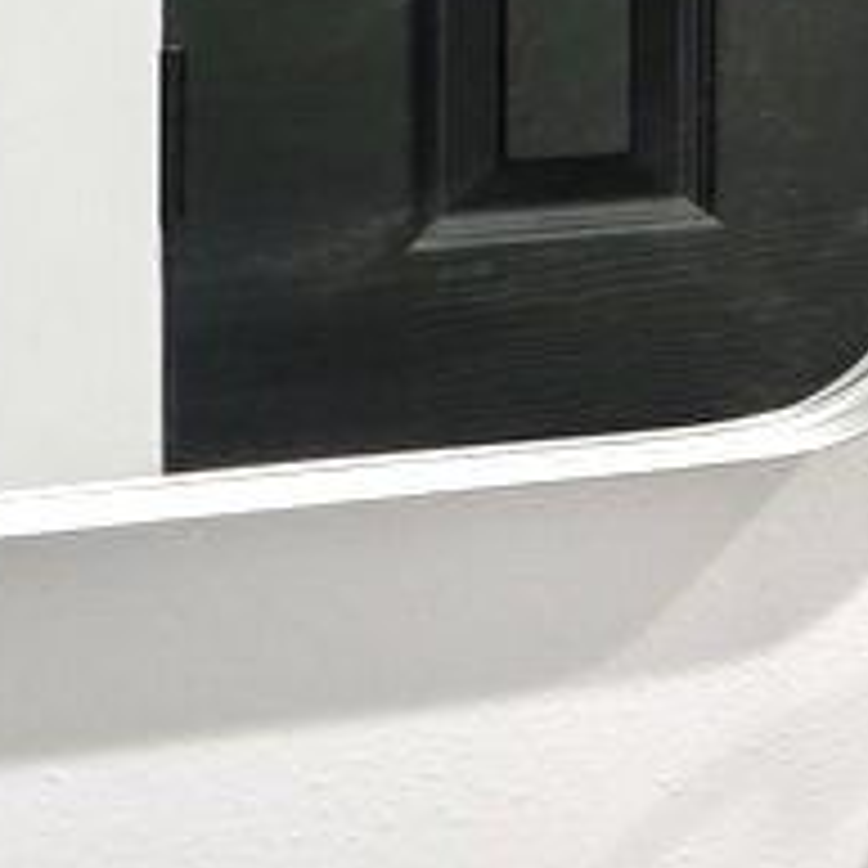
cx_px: 3530
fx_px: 3575
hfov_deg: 8.0
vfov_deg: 13.5
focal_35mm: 126
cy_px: -160
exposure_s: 1/50
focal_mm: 14
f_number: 8
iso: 500
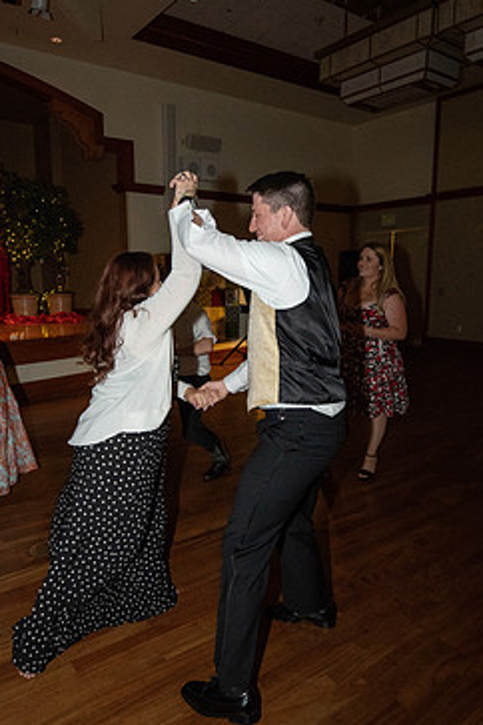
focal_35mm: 26
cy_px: 362
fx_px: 523
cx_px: 234
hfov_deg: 49.5
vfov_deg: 69.4
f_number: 5.6
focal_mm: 21
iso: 10000
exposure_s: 1/250
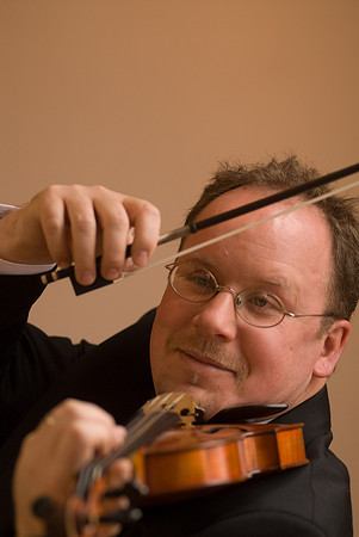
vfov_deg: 11.0
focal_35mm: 188
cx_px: 180
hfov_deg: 7.3
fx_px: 2798
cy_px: 268
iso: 320
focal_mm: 125
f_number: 2.8
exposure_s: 1/60
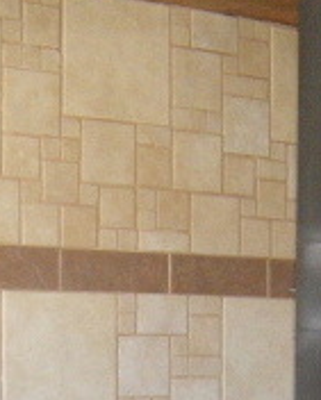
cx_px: 357
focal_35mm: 124
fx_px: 1471
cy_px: 457
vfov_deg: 15.1
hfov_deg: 12.2
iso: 400
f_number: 3.8
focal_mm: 5.9
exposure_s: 1/30
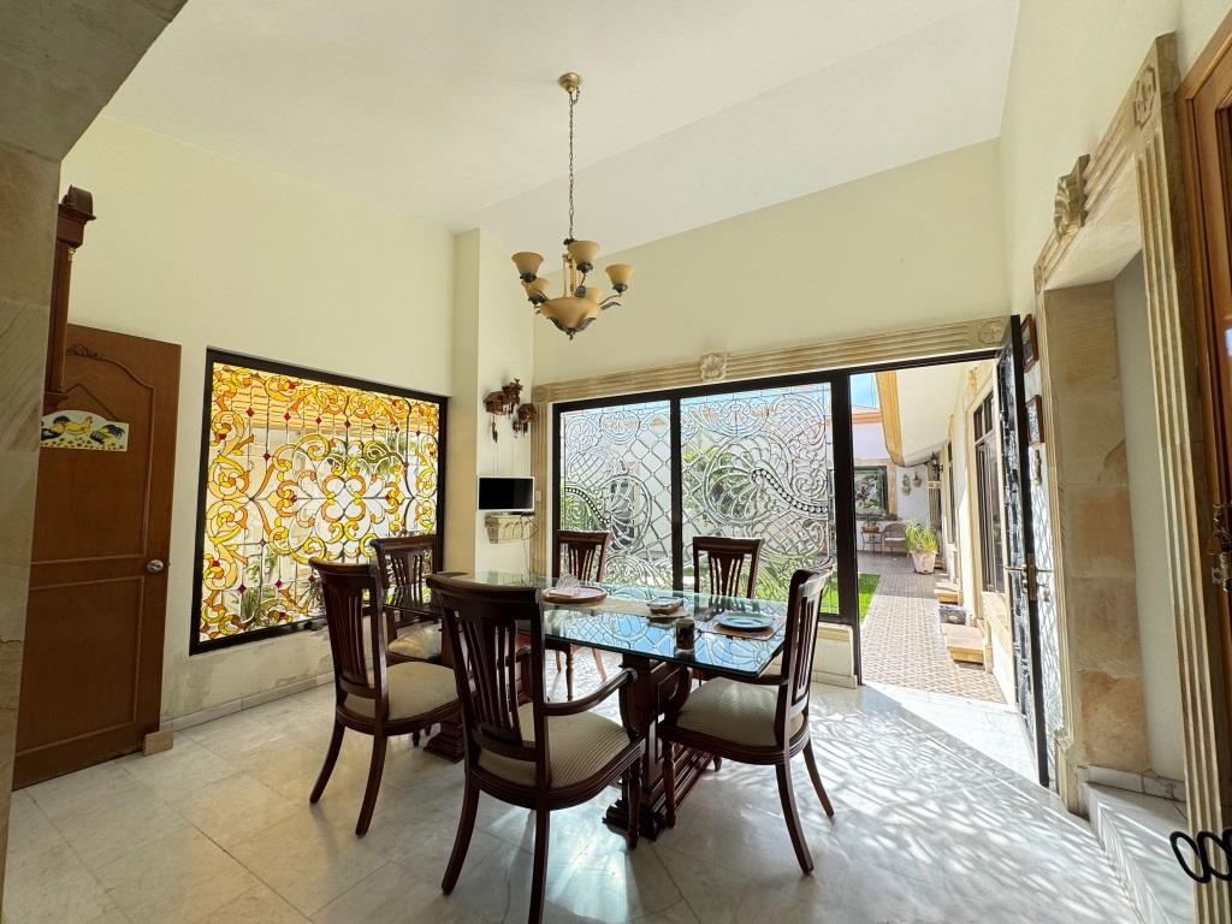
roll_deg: +0.8
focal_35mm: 14
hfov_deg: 102.1
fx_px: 498
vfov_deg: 85.7
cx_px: 616
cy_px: 462
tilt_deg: +3.7
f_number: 2.2
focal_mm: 2.22
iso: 40
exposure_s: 1/205
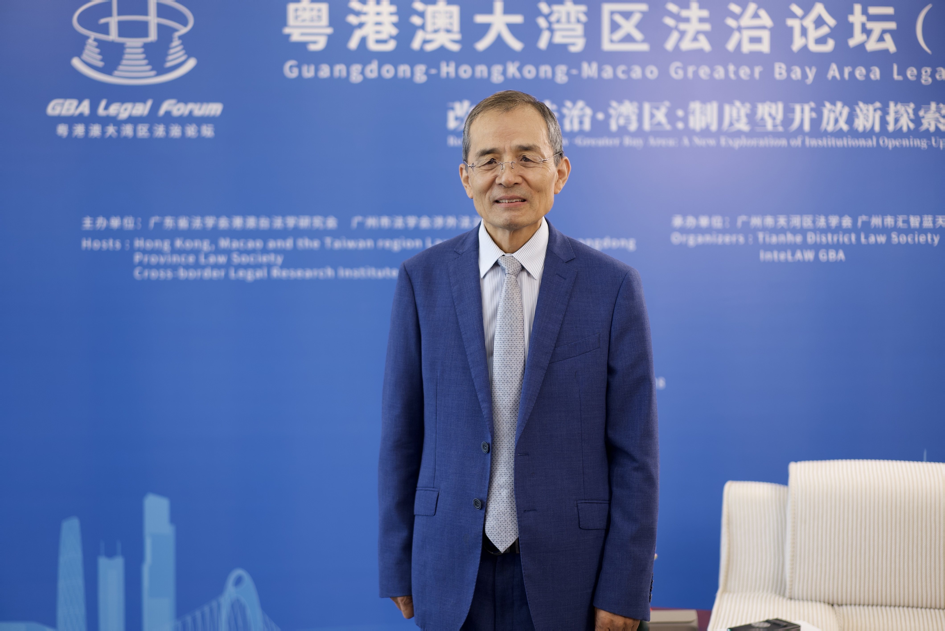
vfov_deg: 24.6
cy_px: 316
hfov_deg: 36.2
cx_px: 472
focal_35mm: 55
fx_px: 1444
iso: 125
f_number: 2
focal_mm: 55
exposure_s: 1/100
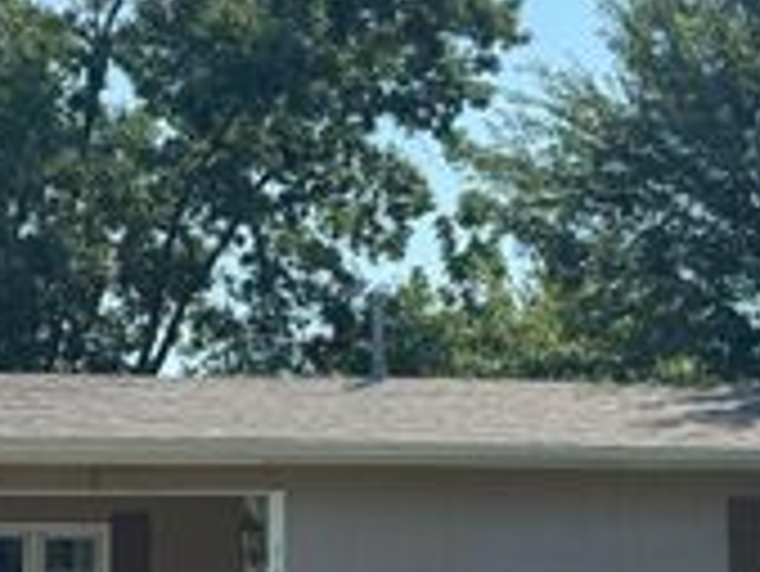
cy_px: 511
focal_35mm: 71
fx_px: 1560
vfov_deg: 20.3
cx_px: 301
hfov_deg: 27.3
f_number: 1.78
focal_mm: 6.76
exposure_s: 1/3802
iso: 80
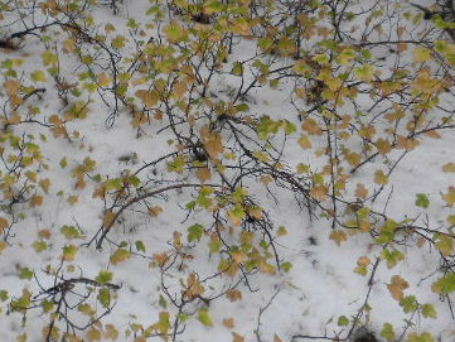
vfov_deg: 18.4
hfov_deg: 24.4
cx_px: 176
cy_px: 117
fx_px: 1052
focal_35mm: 80
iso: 64
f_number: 3.5
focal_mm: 6.6
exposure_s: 1/197
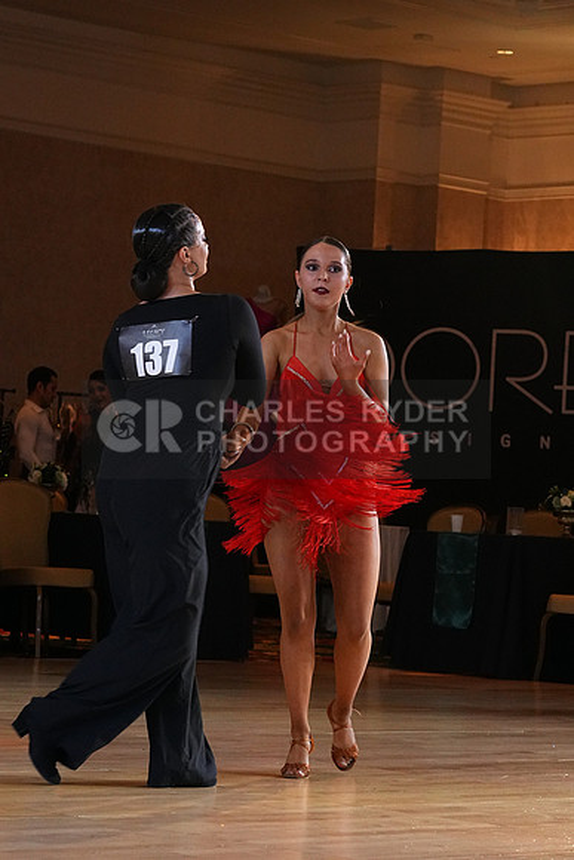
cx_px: 287
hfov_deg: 11.3
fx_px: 2892
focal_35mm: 121
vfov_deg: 16.9
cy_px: 430
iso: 5000
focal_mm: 81
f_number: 7.1
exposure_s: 1/200
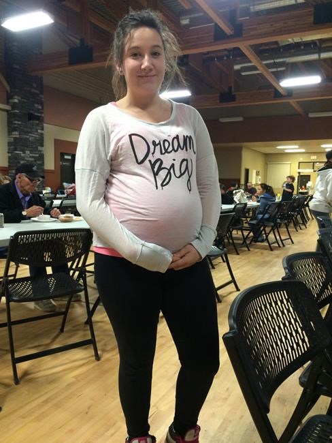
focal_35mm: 29
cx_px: 166
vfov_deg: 61.6
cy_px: 222
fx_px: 371
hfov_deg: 48.3
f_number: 2.2
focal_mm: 4.15
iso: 200
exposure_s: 1/30
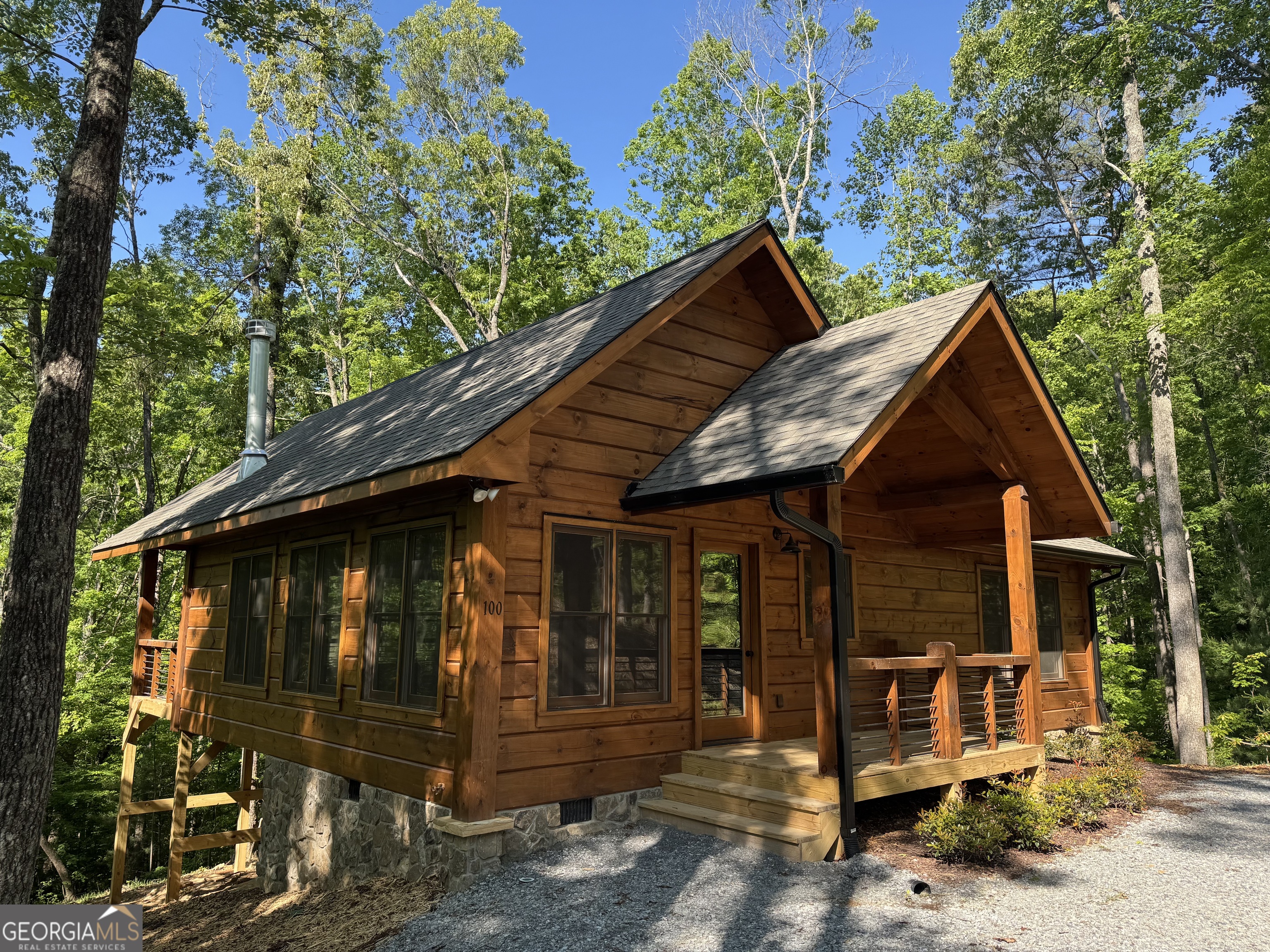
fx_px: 881
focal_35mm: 24
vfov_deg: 56.8
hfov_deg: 71.6
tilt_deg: +7.9
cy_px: 476
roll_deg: -0.8
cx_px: 635
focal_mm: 6.76
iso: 80
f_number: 1.78
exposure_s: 1/912
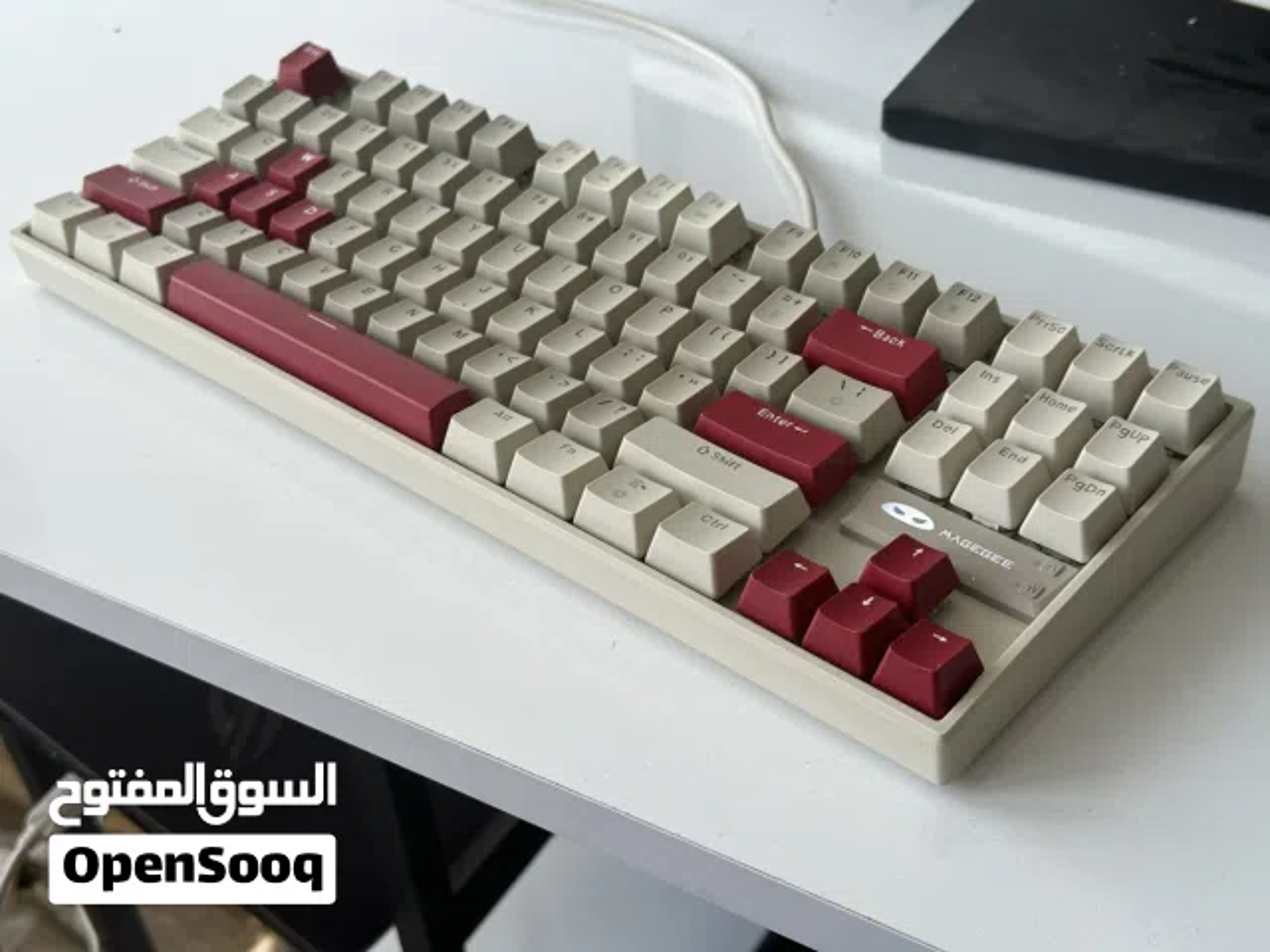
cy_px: 476
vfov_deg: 30.3
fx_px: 1761
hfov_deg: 39.7
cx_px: 635
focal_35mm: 48
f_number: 1.78
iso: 50
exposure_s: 1/140
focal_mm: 6.86
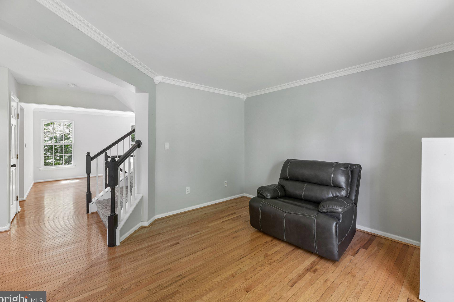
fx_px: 189
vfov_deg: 77.3
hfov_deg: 100.3
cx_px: 237
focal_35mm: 15
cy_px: 147
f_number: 8
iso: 400
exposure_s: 1/10
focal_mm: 14
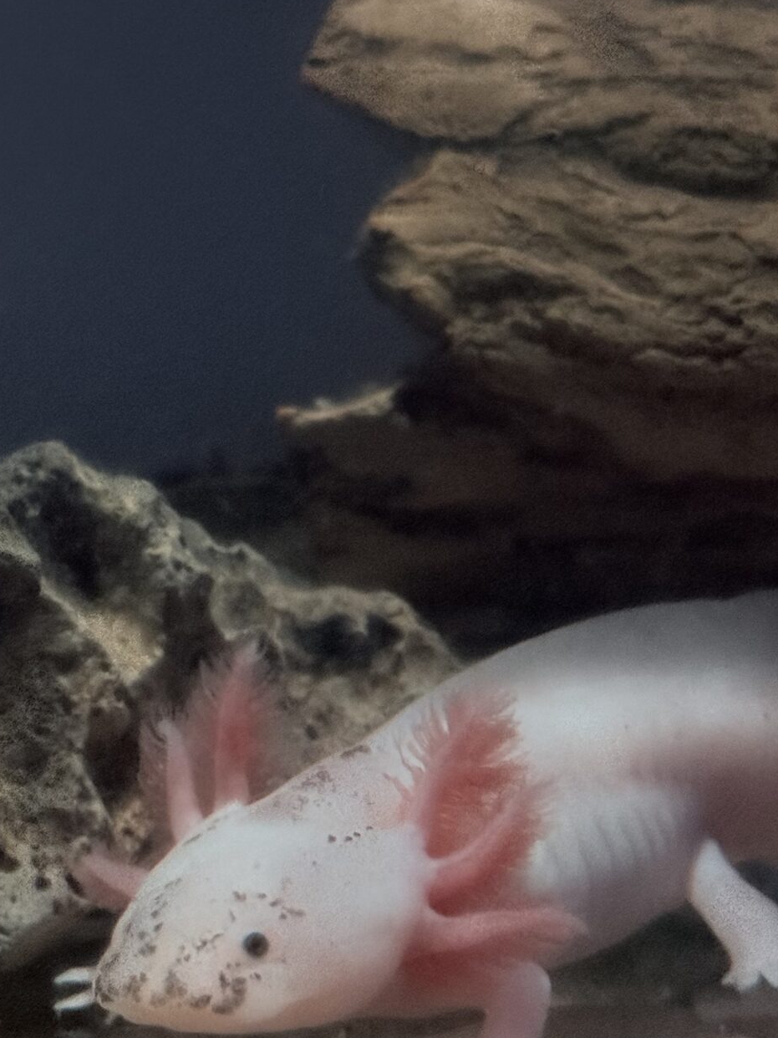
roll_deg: +1.0
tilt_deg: -13.0
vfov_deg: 19.8
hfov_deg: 14.9
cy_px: 579
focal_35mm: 99
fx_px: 2966
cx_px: 297
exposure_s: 1/40
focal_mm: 6.76
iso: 500
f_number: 1.78
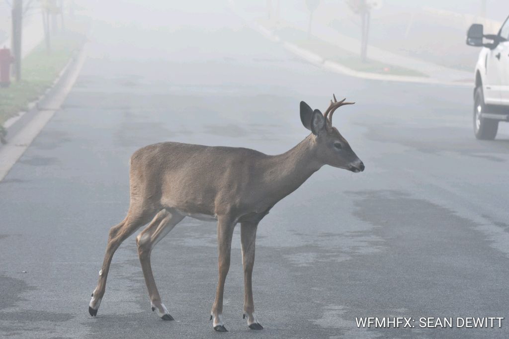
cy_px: 170
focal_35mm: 165
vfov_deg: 8.3
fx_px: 2332
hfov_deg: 12.5
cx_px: 254
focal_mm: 110
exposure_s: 1/1000
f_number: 5.6
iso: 500
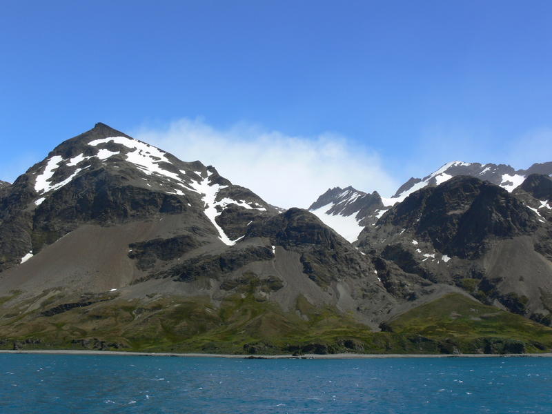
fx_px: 606
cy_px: 207
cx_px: 276
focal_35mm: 38
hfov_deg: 49.0
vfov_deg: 37.7
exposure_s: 1/400
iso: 80
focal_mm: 8
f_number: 6.3
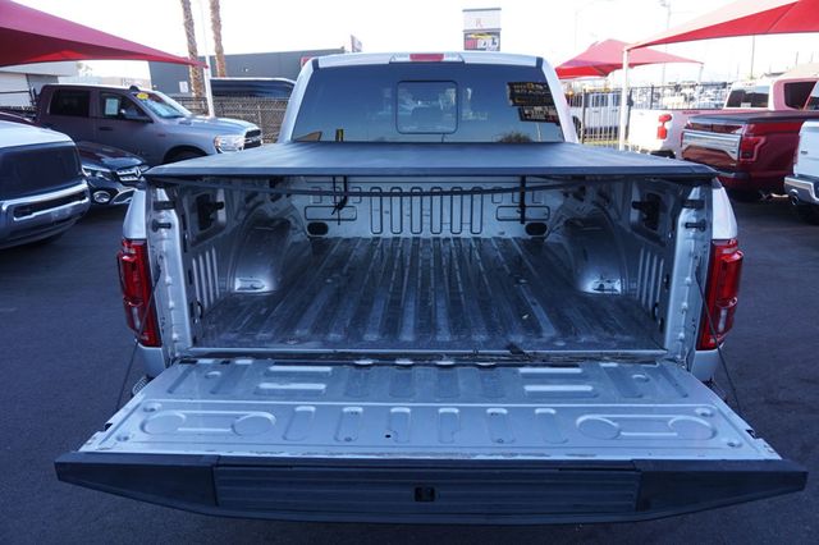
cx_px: 410
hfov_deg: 73.8
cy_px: 272
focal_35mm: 24
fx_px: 546
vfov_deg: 53.1
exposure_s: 1/160
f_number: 4
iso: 125
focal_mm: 16
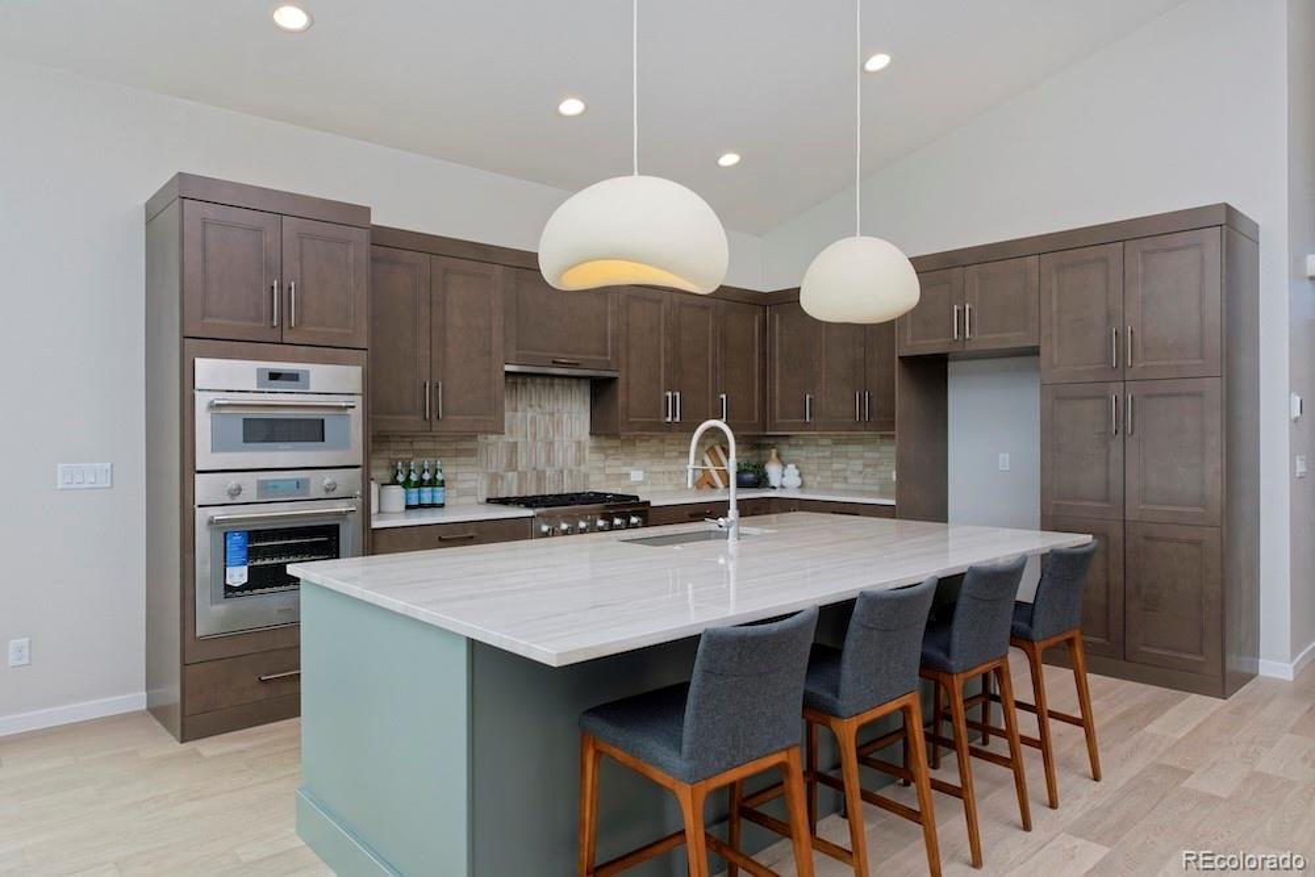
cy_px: 438
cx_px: 658
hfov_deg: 76.1
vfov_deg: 55.1
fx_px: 840
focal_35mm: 23
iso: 800
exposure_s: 1/100
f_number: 13
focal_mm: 23
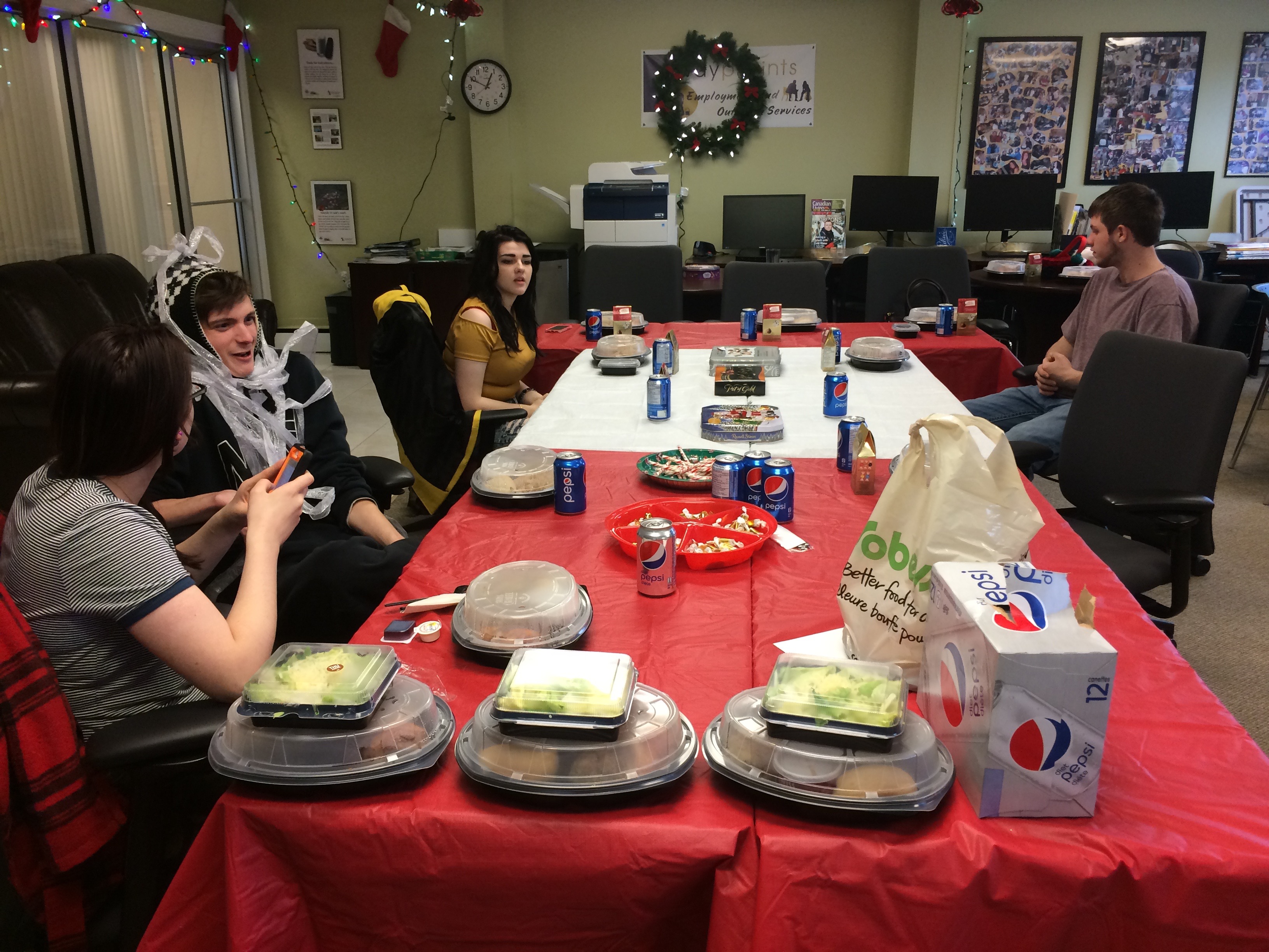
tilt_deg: -17.3
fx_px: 1063
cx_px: 634
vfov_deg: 48.2
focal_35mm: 29
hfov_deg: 61.7
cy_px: 476
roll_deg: +1.4
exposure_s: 1/30
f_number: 2.2
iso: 40
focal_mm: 4.15
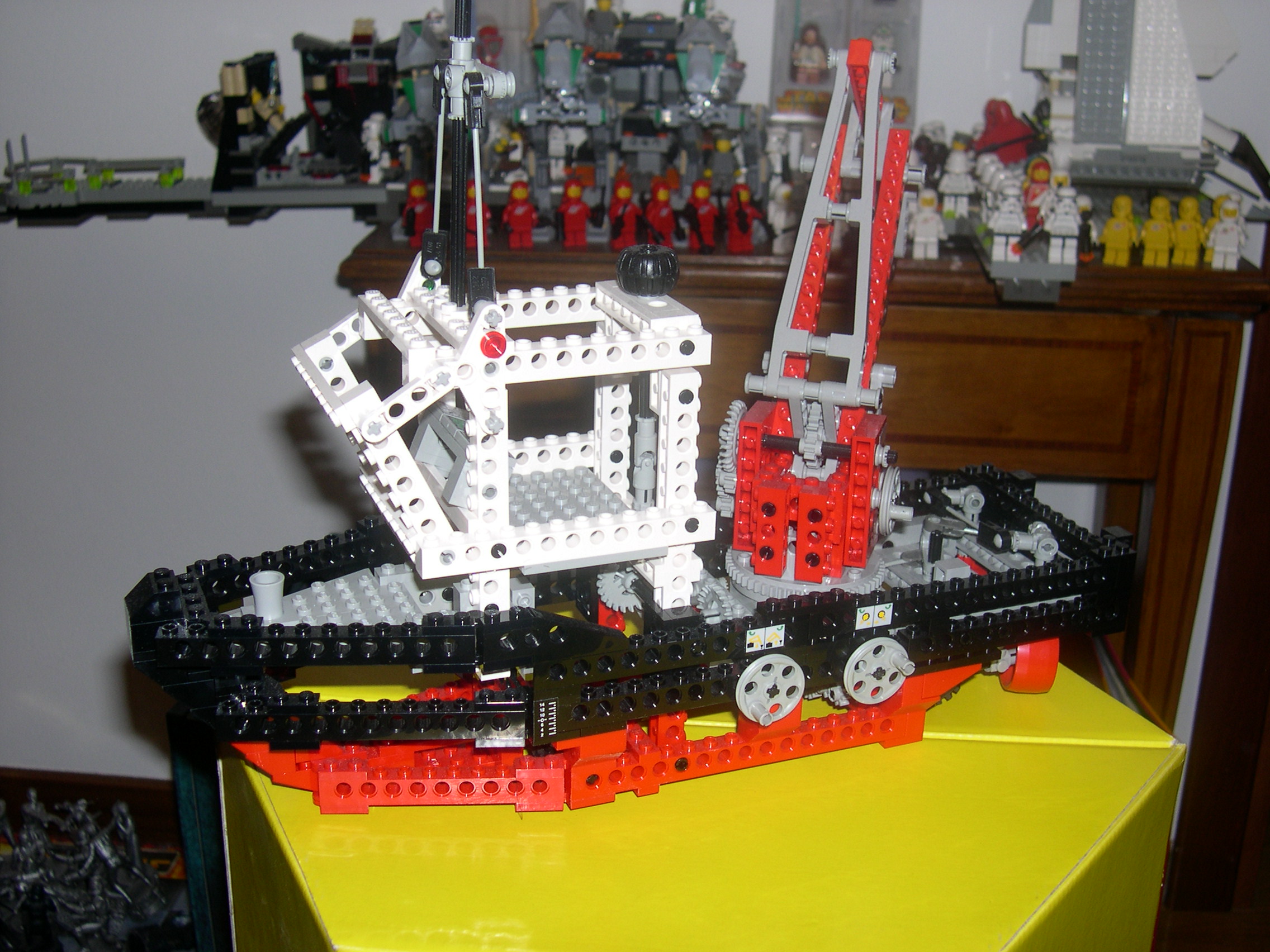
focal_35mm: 42
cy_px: 476
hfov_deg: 44.8
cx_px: 635
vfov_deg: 34.3
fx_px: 1541
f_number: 2.9
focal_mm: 9
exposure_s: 1/60
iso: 100
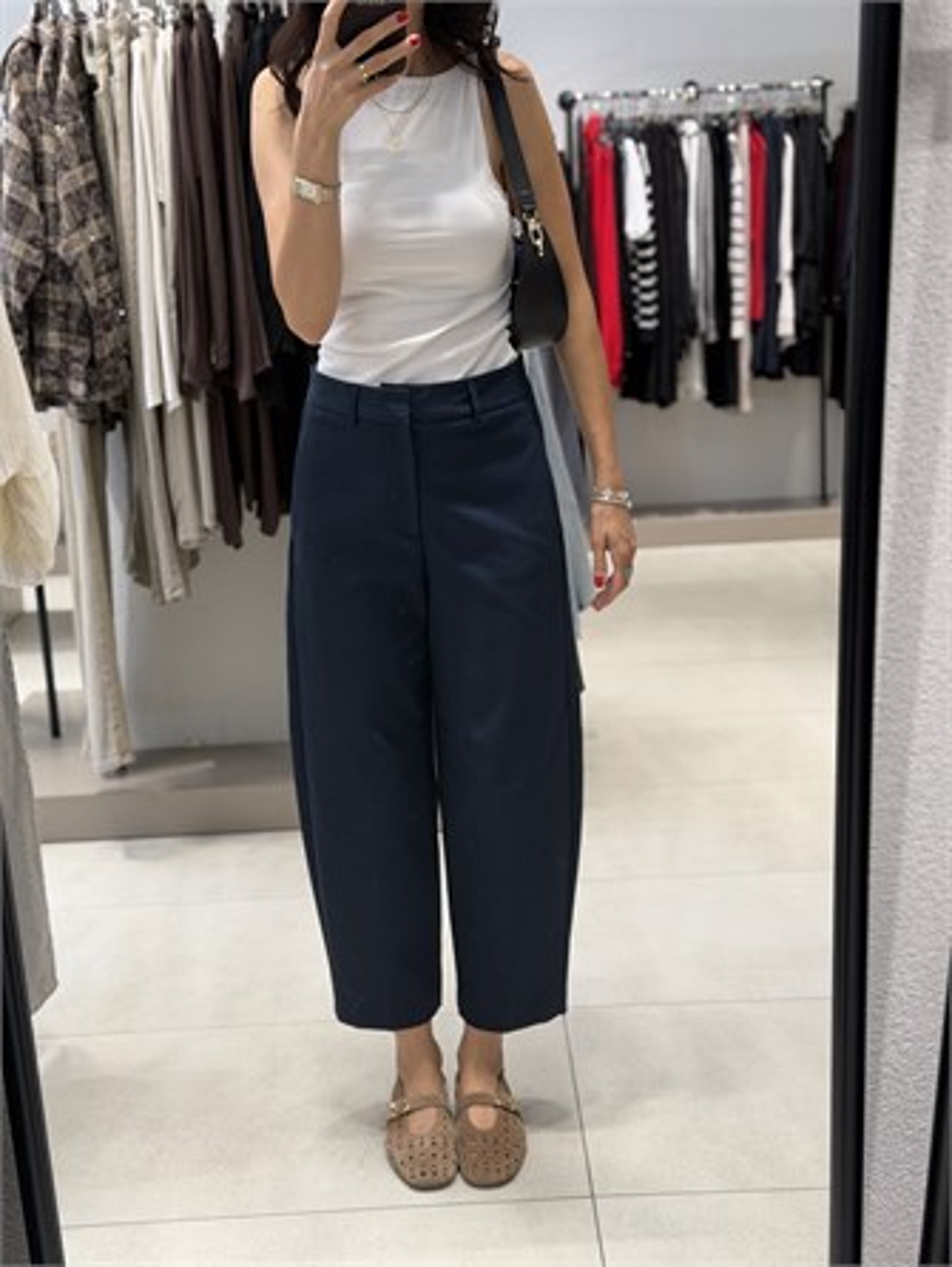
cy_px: 634
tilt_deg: -28.6
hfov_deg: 30.3
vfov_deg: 39.6
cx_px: 476
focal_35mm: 48
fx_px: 1758
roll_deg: +1.6
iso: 50
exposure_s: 1/100
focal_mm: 6.76
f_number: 1.78
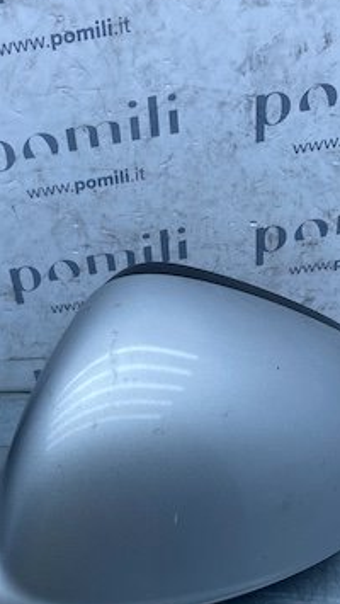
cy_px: 519
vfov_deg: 38.4
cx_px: 78
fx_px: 816
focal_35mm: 51
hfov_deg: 23.3
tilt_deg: -47.8
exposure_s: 1/1025
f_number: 1.8
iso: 32
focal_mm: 4.25
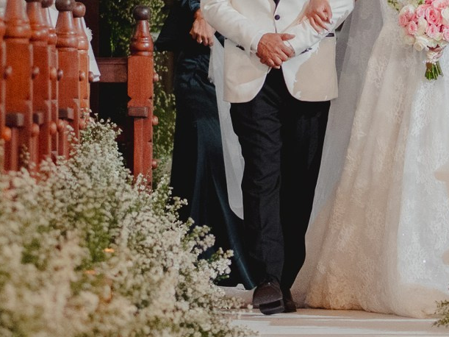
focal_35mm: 423
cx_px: 350
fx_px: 5486
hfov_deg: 4.7
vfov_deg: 3.5
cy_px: -195
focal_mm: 105
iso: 2500
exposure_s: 1/100
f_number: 2.8
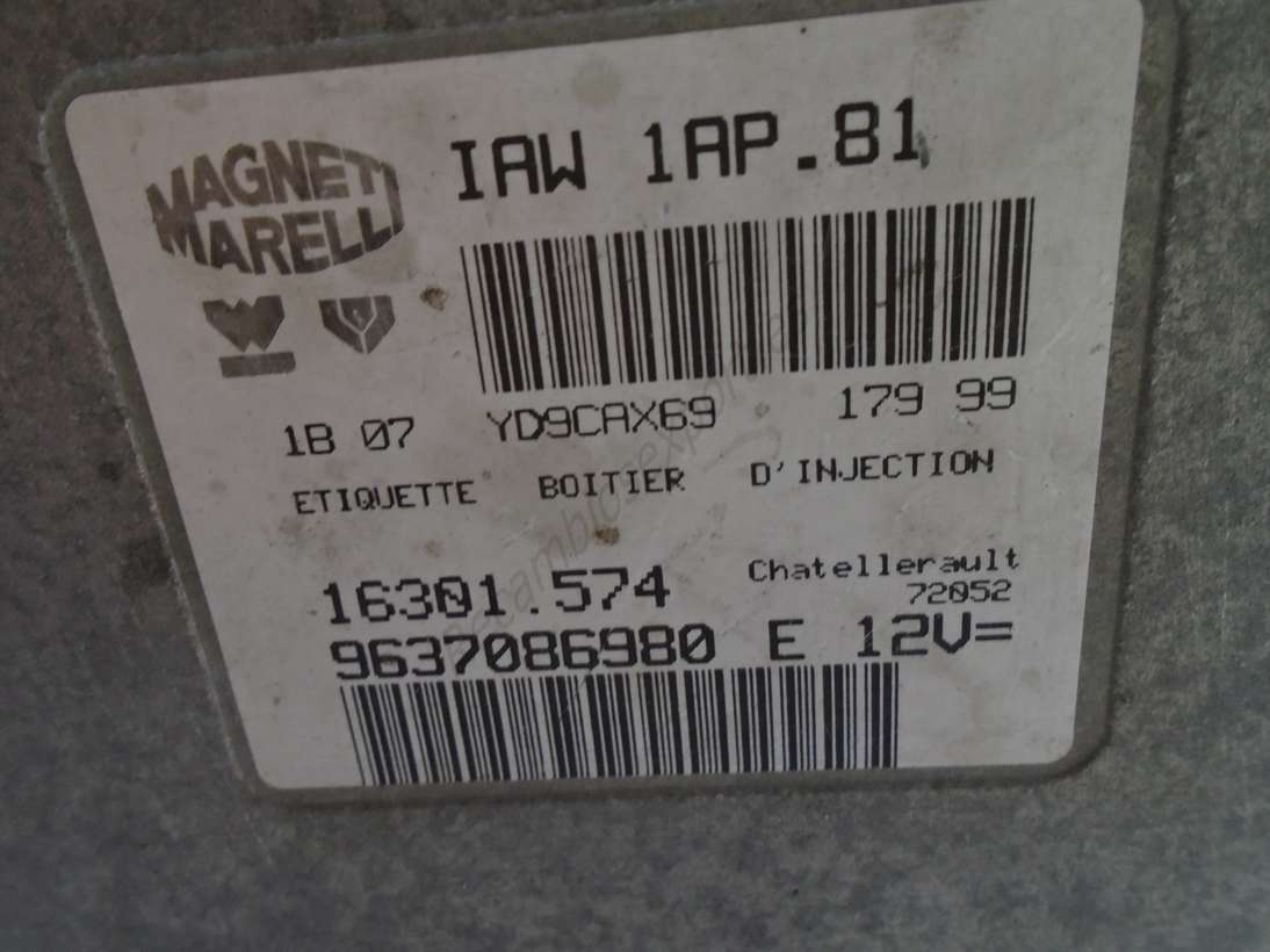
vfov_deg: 53.0
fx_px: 954
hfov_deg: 67.3
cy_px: 476
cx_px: 635
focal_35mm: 26
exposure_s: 1/30
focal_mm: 4.6
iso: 160
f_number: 3.2
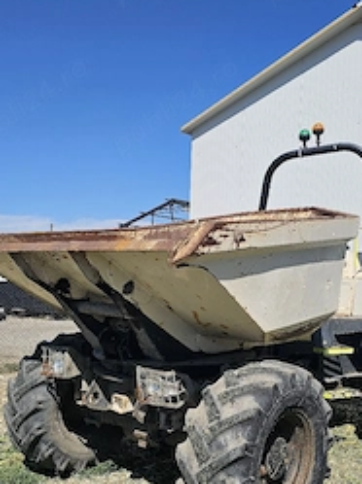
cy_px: 282
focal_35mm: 37
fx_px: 517
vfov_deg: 50.0
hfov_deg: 38.4
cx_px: 214
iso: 10
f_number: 1.7
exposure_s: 1/1429
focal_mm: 6.3
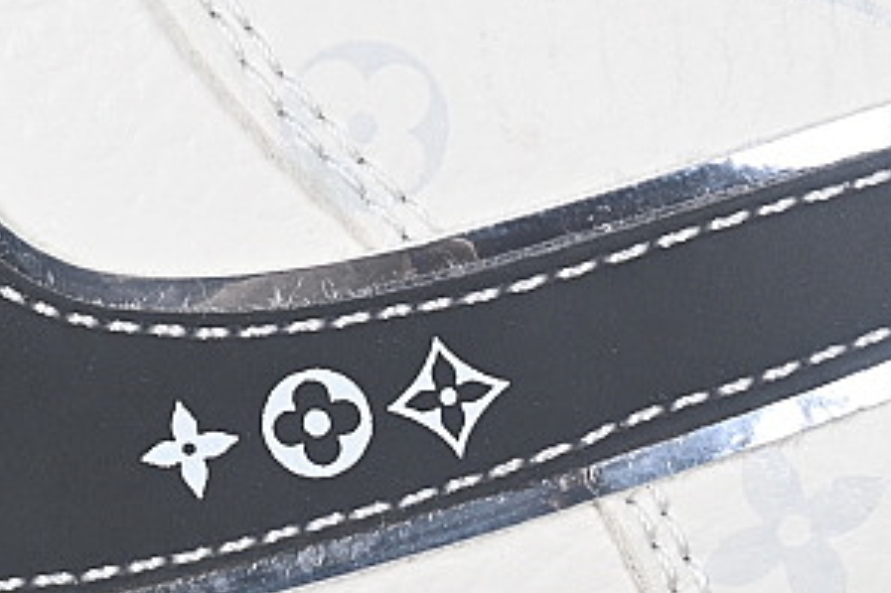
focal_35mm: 271
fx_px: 6703
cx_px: 36
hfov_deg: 7.6
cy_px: 432
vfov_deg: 5.1
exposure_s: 1/80
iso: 160
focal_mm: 50
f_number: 7.1
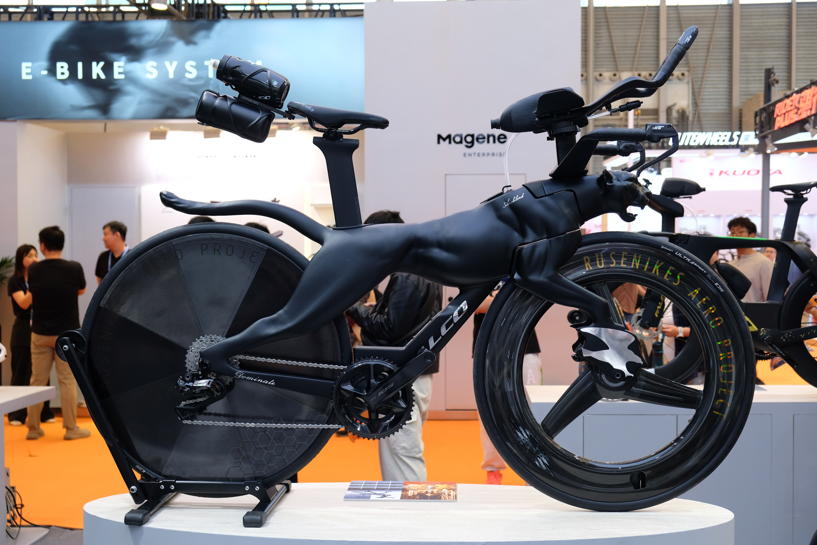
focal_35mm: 43
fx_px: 976
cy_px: 272
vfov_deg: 31.2
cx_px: 408
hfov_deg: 45.4
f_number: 4
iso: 400
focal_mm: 28.9
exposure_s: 1/85
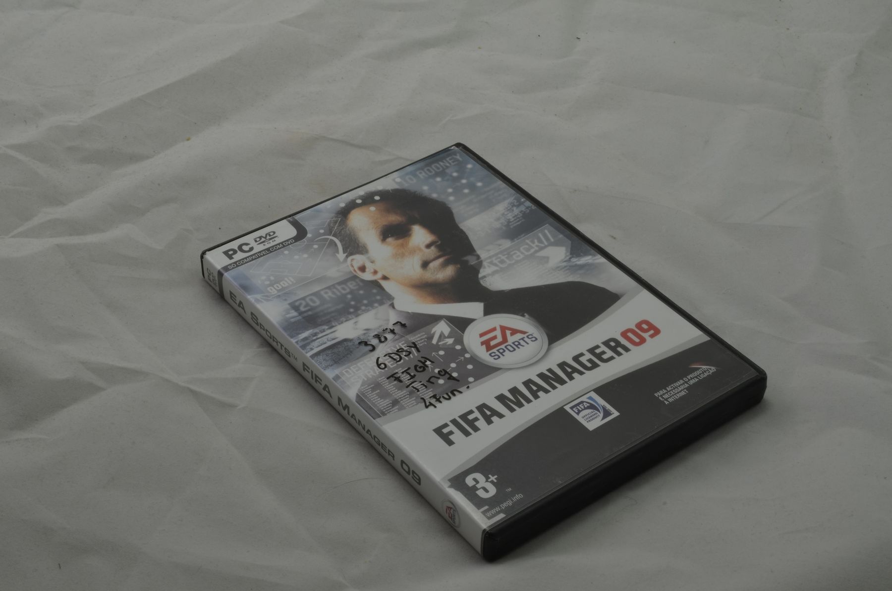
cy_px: 296
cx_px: 446
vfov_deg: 22.5
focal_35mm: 60
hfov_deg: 33.5
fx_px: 1484
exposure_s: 1/3
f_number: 20
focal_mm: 40
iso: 100
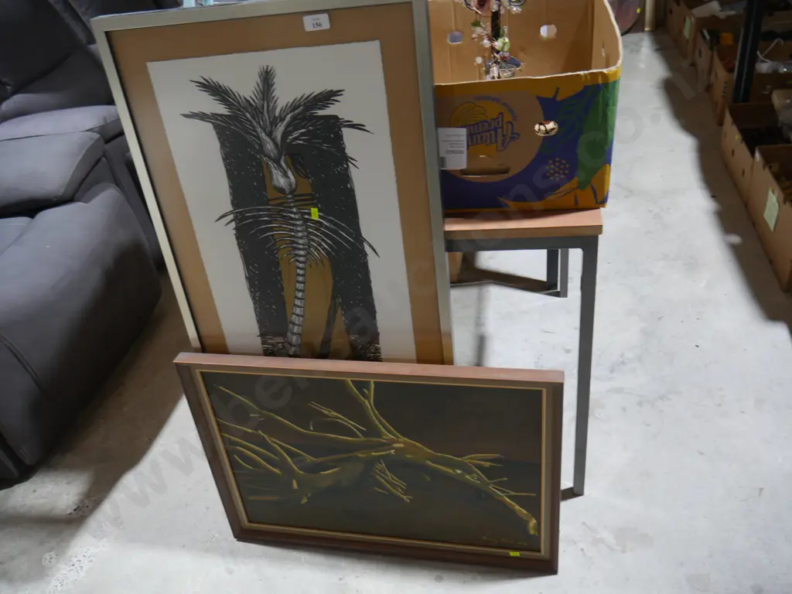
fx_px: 641
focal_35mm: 28
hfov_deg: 63.4
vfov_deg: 49.7
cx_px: 396
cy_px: 297
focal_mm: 14
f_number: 3.5
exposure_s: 1/60
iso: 500
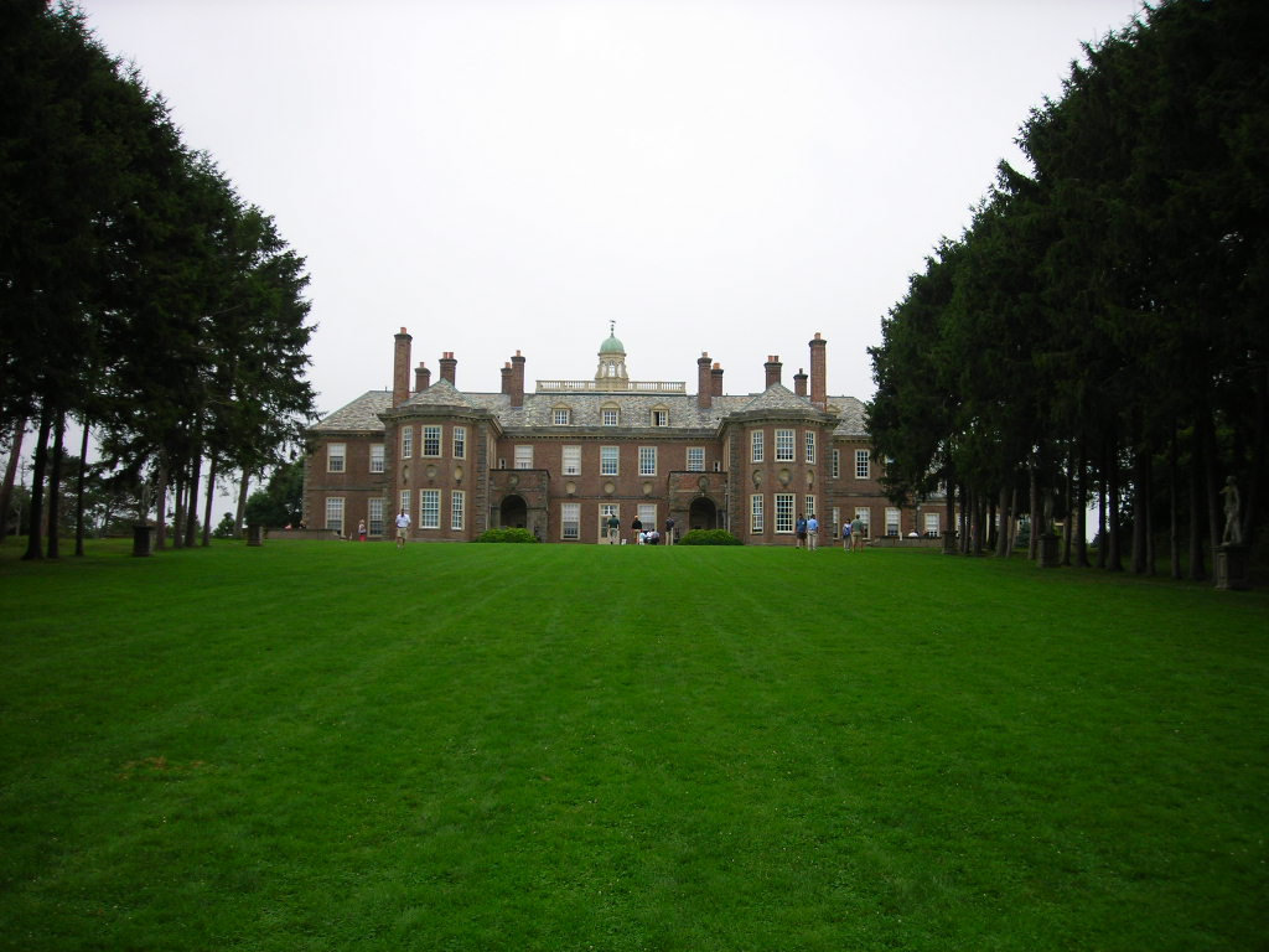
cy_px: 476
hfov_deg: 49.0
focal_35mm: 38
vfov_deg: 37.7
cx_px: 634
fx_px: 1393
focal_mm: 6.3
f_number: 3.2
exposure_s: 1/240
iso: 50
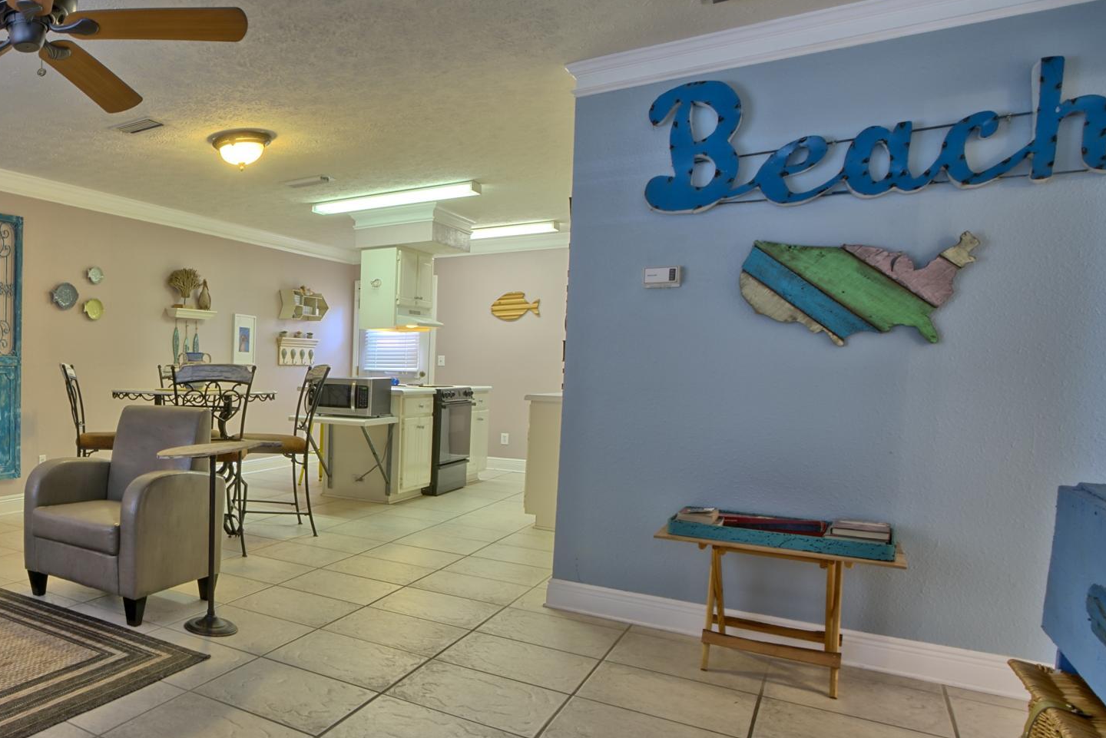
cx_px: 48
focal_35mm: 25
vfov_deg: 51.2
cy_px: 407
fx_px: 768
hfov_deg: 57.6
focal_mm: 12
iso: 200
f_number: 16
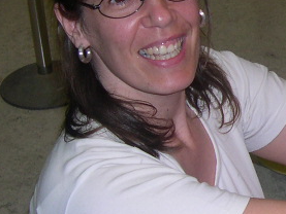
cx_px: 384
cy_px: 62
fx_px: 1281
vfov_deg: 9.6
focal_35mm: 155
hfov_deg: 12.3
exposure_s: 1/60
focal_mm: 9
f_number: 2.9
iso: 100
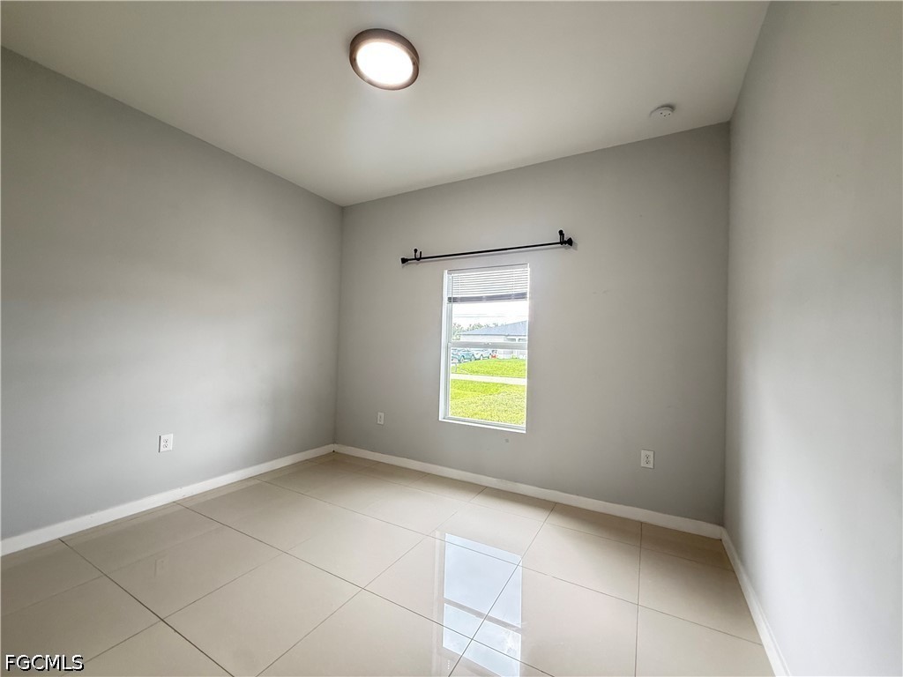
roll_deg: -1.3
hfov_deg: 102.1
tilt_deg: +1.2
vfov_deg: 85.7
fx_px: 365
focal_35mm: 14
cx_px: 452
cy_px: 338
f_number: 2.2
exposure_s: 1/120
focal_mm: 2.22
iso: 250
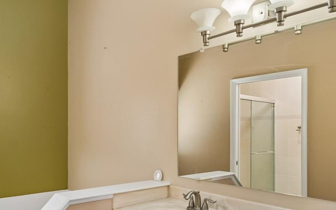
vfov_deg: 42.7
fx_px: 266
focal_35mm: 29
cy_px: 135
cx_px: 101
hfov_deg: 62.3
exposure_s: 1/6
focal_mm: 10
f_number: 7.1
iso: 100
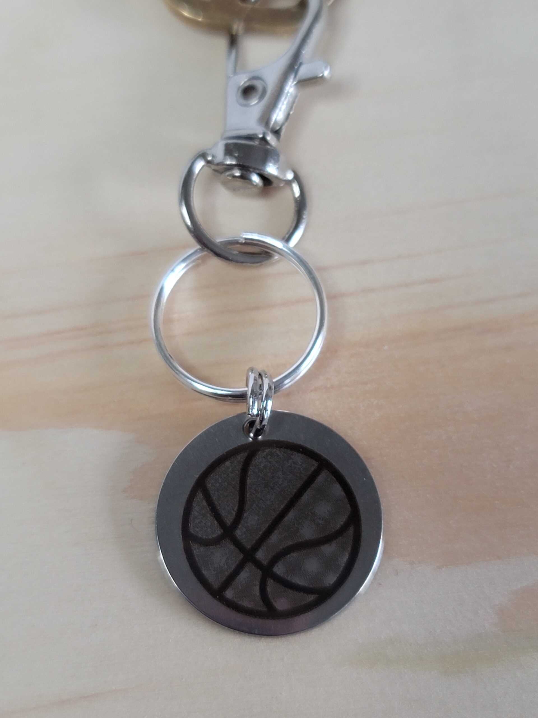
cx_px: 269
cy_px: 359
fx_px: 518
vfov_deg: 69.4
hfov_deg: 54.9
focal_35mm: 25
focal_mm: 7
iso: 125
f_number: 1.8
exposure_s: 1/120
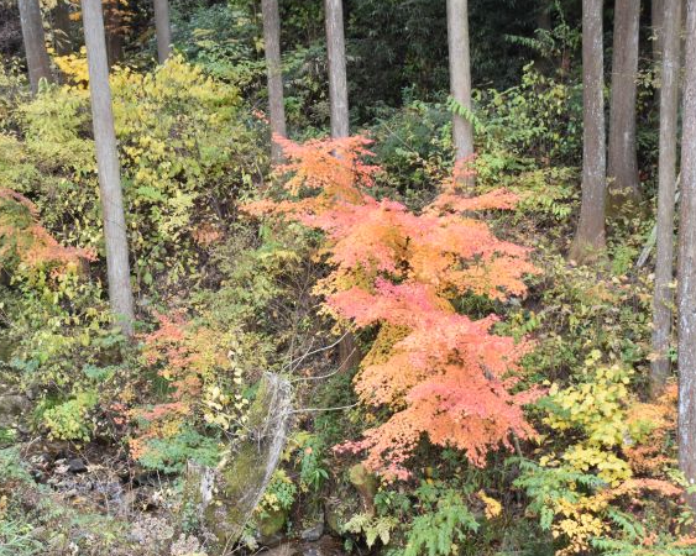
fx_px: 1318
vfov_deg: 23.8
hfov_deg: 29.6
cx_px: 316
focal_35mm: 64
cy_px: 298
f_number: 5.6
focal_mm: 32
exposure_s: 1/125
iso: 800
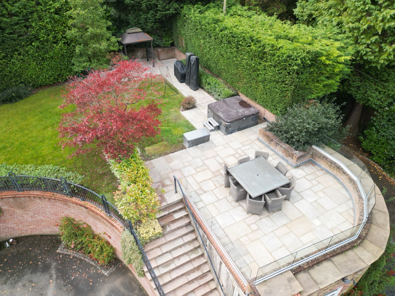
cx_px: 198
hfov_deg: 71.6
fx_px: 274
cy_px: 148
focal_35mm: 24
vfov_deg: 56.8
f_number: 1.7
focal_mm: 6.72
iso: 140
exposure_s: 1/125
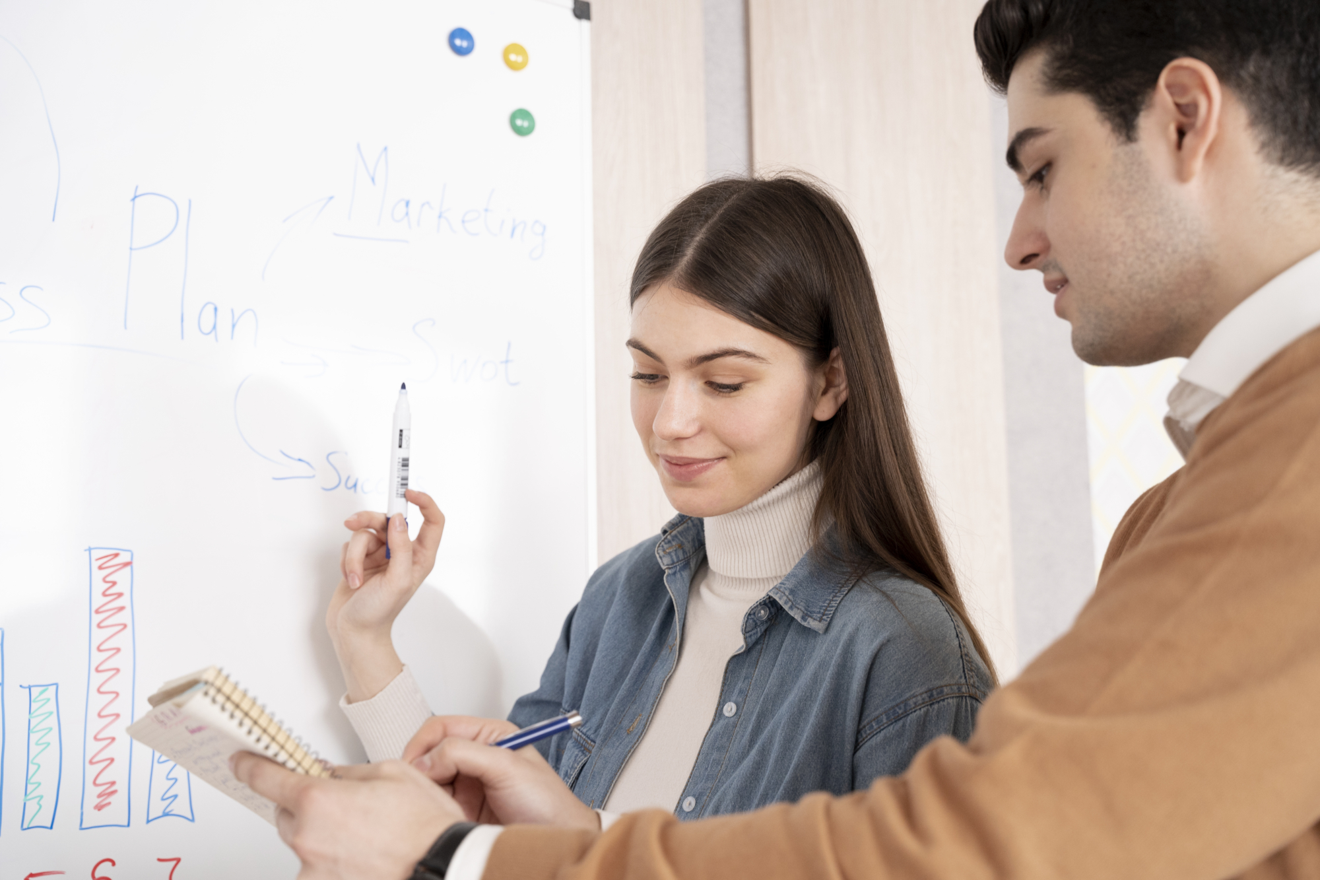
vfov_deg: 27.7
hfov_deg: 40.6
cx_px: 660
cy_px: 440
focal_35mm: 49
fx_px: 1785
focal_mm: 48.7
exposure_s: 1/320
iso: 1000
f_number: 4
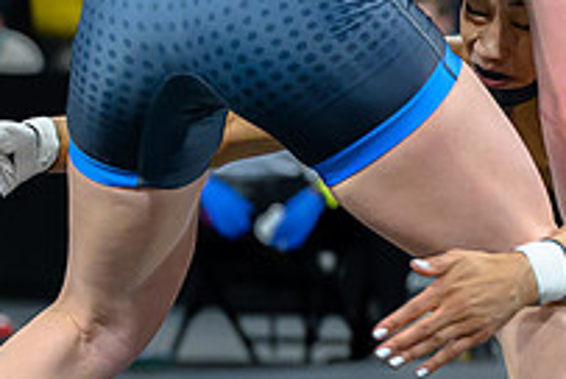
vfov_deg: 4.3
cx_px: 865
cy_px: 107
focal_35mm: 323
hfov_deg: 6.3
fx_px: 5086
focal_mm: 81
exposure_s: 1/800
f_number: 2.8
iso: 3600
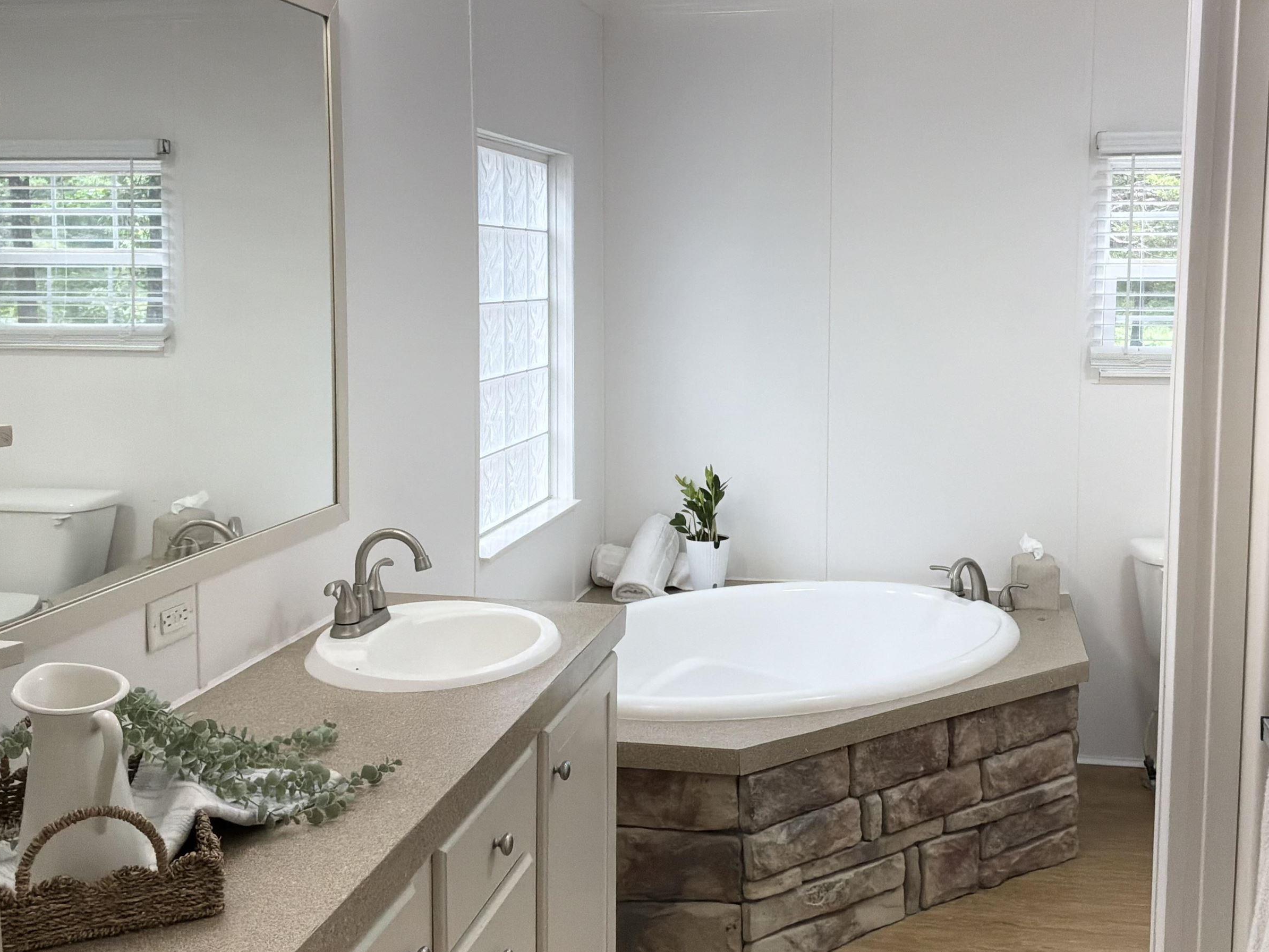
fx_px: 1320
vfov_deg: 39.6
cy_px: 407
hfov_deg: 51.2
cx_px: 725
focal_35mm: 36
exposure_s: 1/246
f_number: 1.8
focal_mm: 3
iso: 80
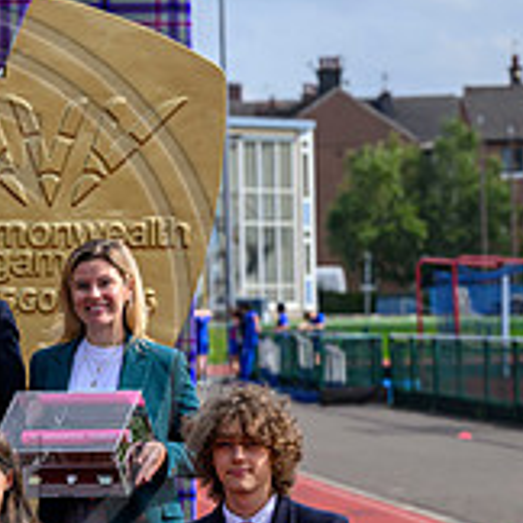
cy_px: 319
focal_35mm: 276
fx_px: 4718
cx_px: -62
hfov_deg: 6.3
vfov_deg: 6.3
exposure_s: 1/3200
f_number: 3.5
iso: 500
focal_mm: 76
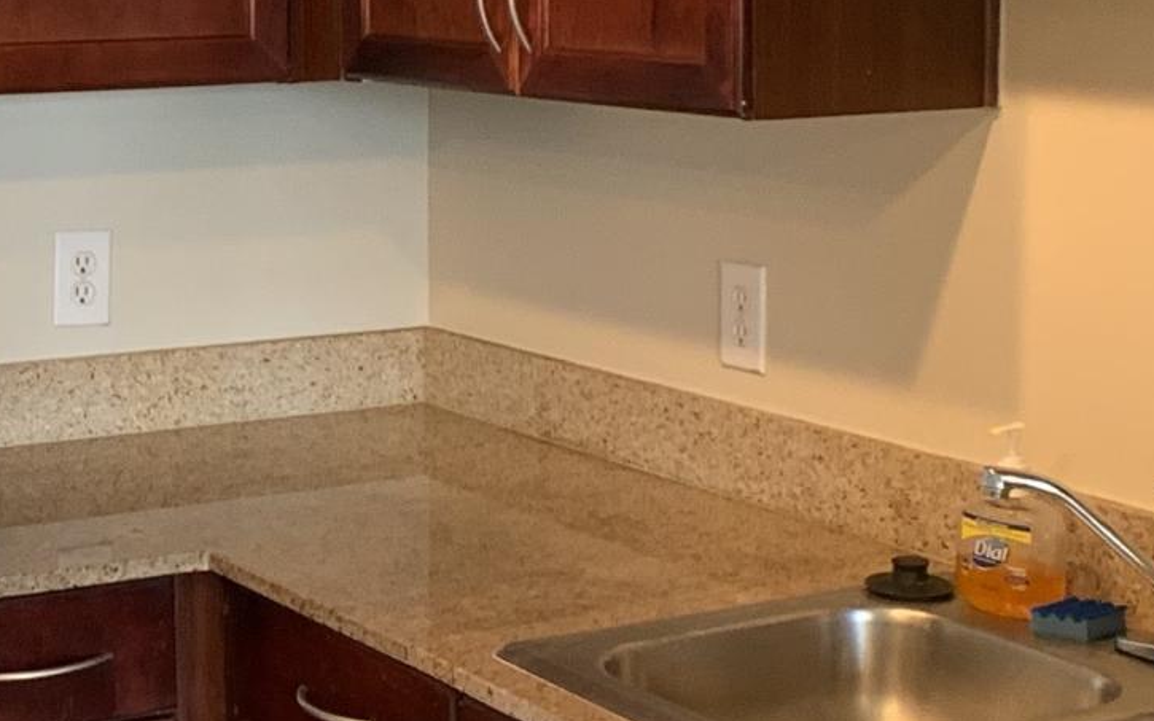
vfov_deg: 11.5
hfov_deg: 18.2
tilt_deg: -6.2
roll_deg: -0.1
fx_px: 3585
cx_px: 407
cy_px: 253
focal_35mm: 114
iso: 160
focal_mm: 4.25
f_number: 1.8
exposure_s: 1/60
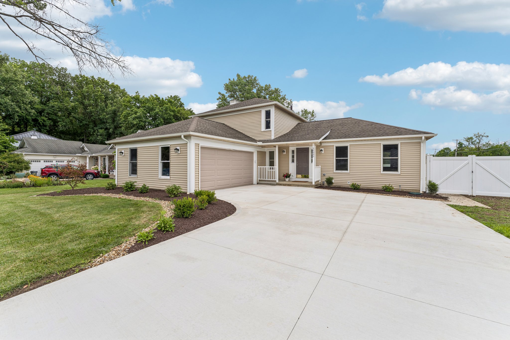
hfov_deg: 104.3
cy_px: 170
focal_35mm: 14
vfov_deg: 81.2
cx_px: 255
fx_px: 198
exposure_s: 1/640
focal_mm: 14
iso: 200
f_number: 8
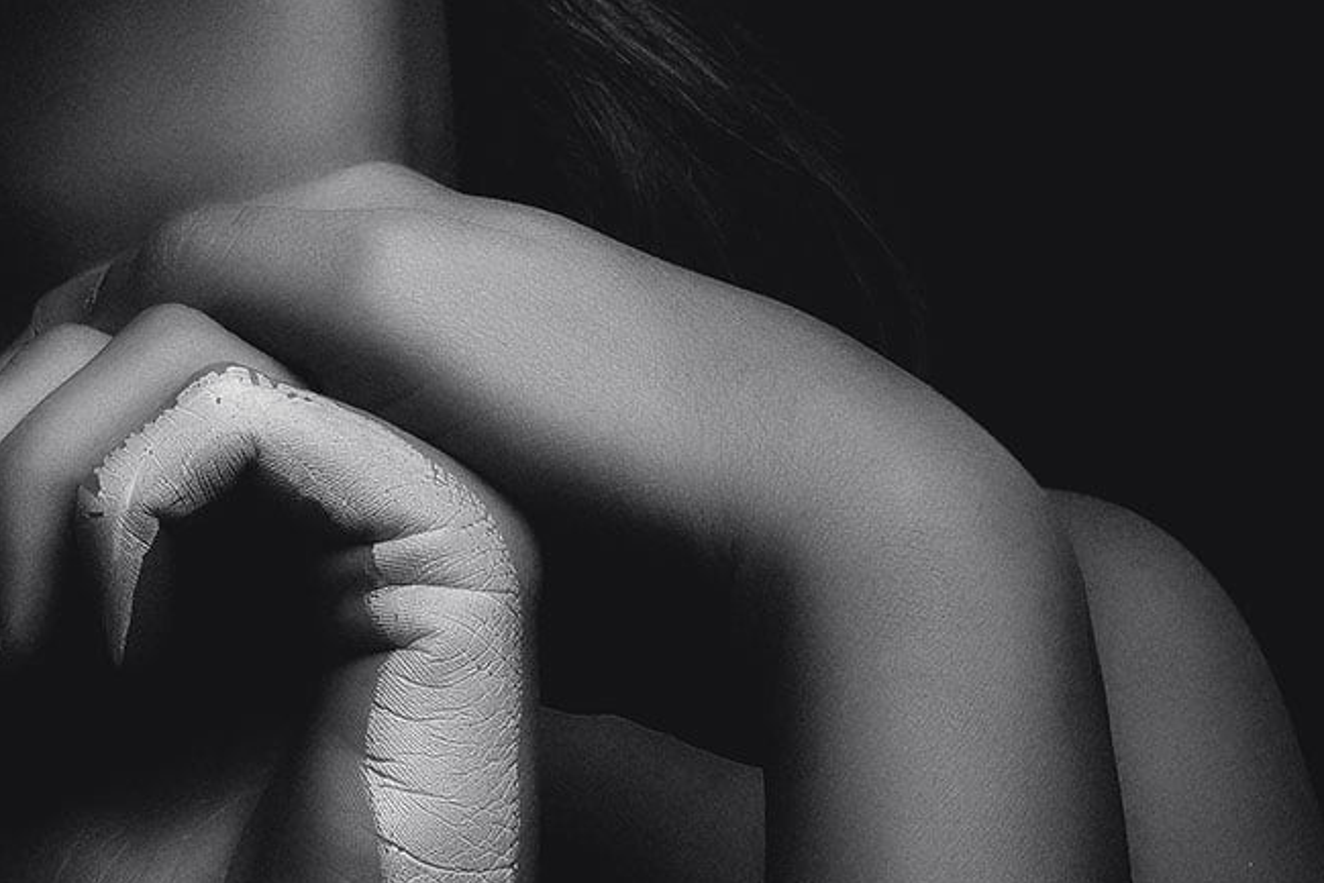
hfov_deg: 13.8
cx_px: 175
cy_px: 194
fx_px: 5444
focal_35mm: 148
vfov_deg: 9.3
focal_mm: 50
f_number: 18
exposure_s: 1/125
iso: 100
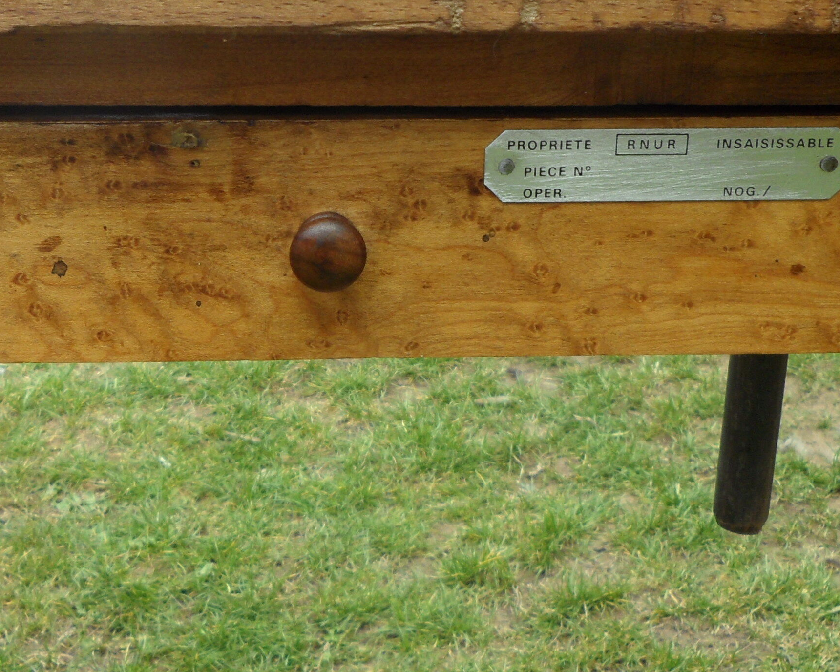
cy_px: 220
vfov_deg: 30.0
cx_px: 350
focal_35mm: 50
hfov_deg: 37.2
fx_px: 1243
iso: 80
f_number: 3.5
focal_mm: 4.9
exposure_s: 1/90
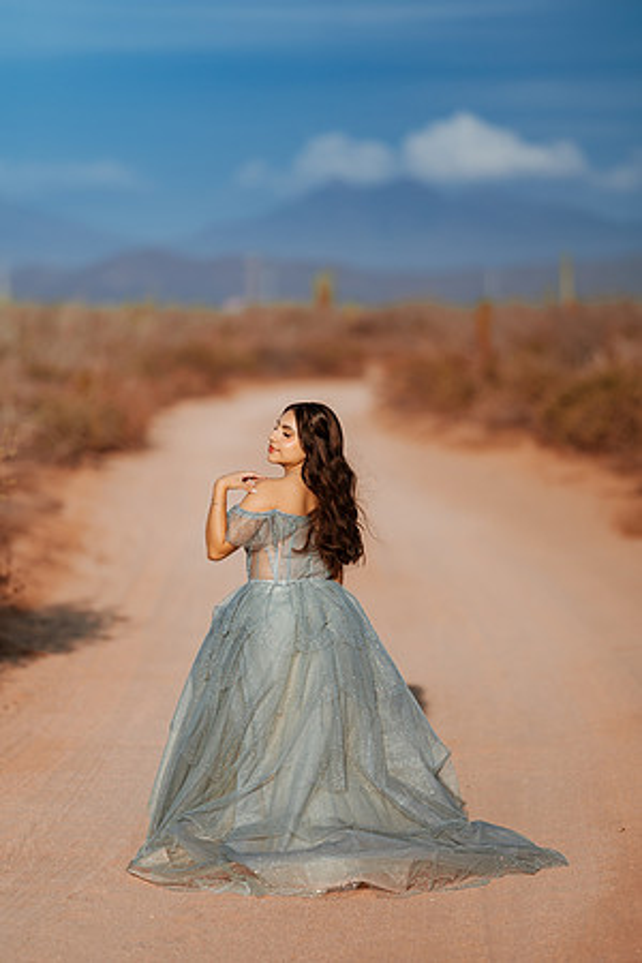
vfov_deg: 15.2
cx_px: 321
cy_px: 482
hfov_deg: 10.2
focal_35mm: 135
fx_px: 3611
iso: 100
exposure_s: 1/8000
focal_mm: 135
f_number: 1.8
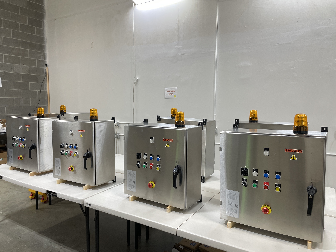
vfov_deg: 53.1
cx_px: 168
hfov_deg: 67.3
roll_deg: +0.2
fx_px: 252
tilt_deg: -5.0
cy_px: 126
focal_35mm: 26
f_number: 1.6
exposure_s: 1/60
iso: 80
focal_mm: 4.2
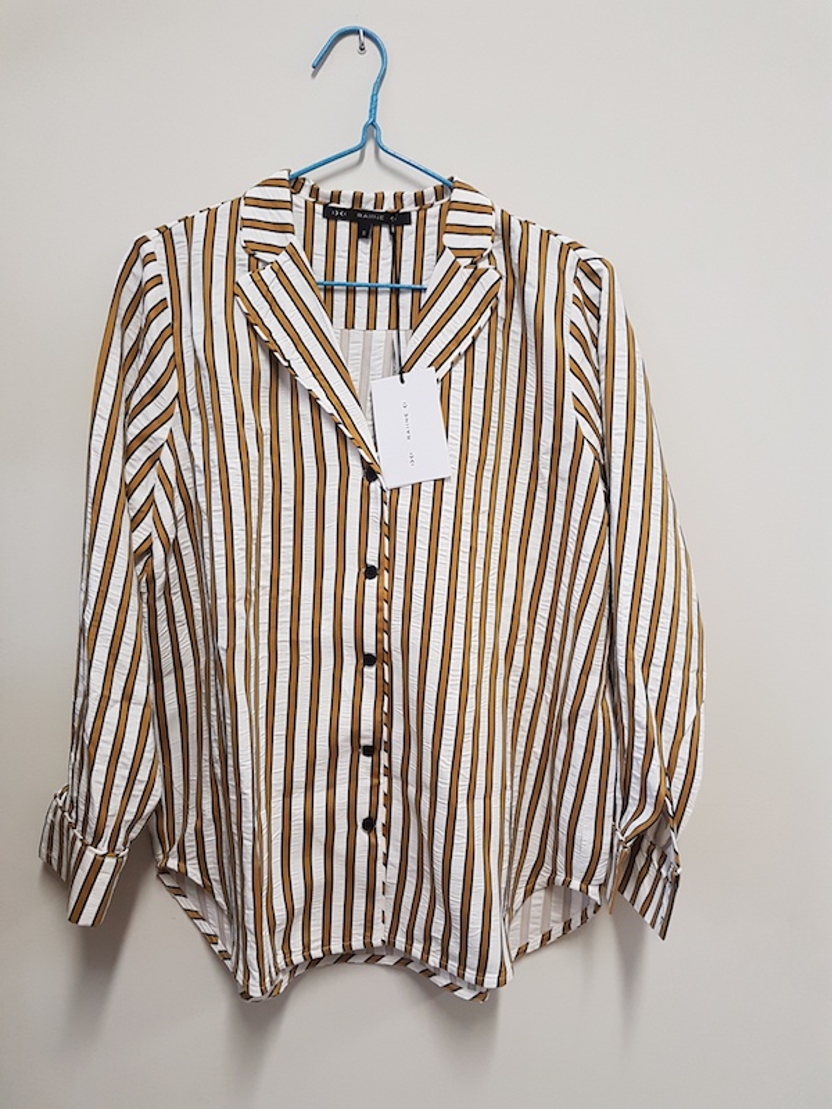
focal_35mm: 26
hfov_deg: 53.1
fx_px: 833
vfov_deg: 67.3
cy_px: 554
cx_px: 416
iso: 160
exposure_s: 1/50
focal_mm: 4.2
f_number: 1.7
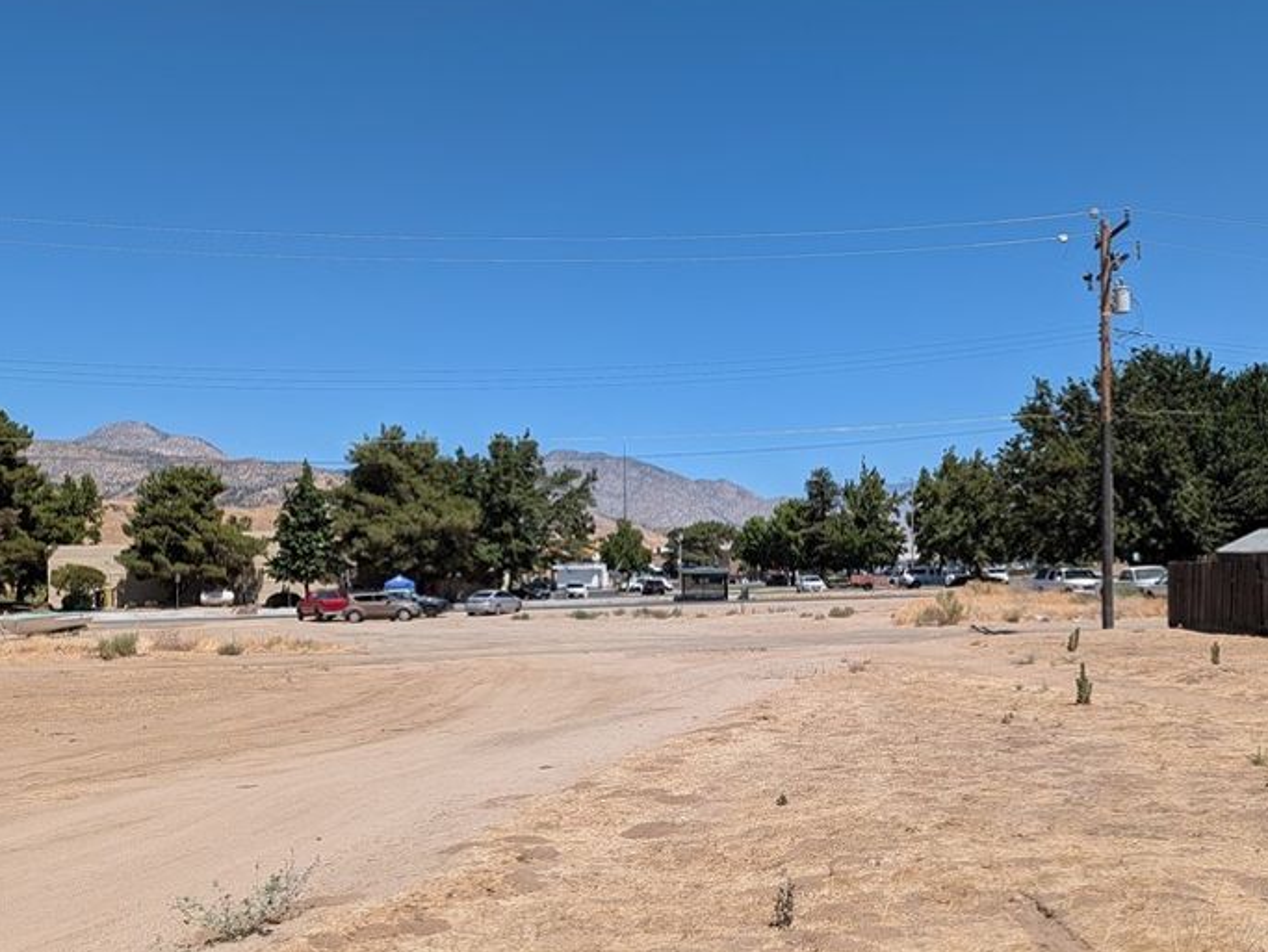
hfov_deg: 50.9
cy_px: 572
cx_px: 770
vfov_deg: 39.5
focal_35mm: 36
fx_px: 1319
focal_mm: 6.9
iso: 22
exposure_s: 1/1408
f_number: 1.68
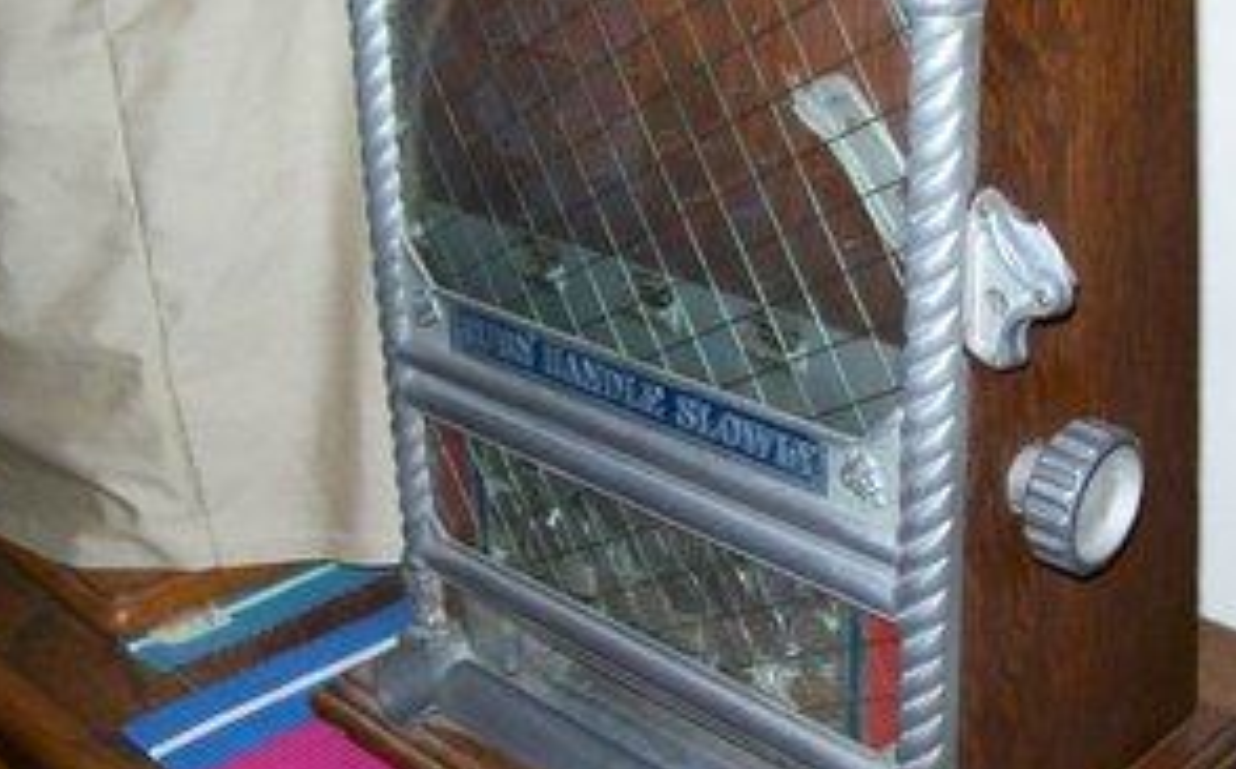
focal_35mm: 52
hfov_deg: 38.6
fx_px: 1750
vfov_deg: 24.8
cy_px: 357
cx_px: 782
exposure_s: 1/64
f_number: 2.7
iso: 200
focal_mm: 6
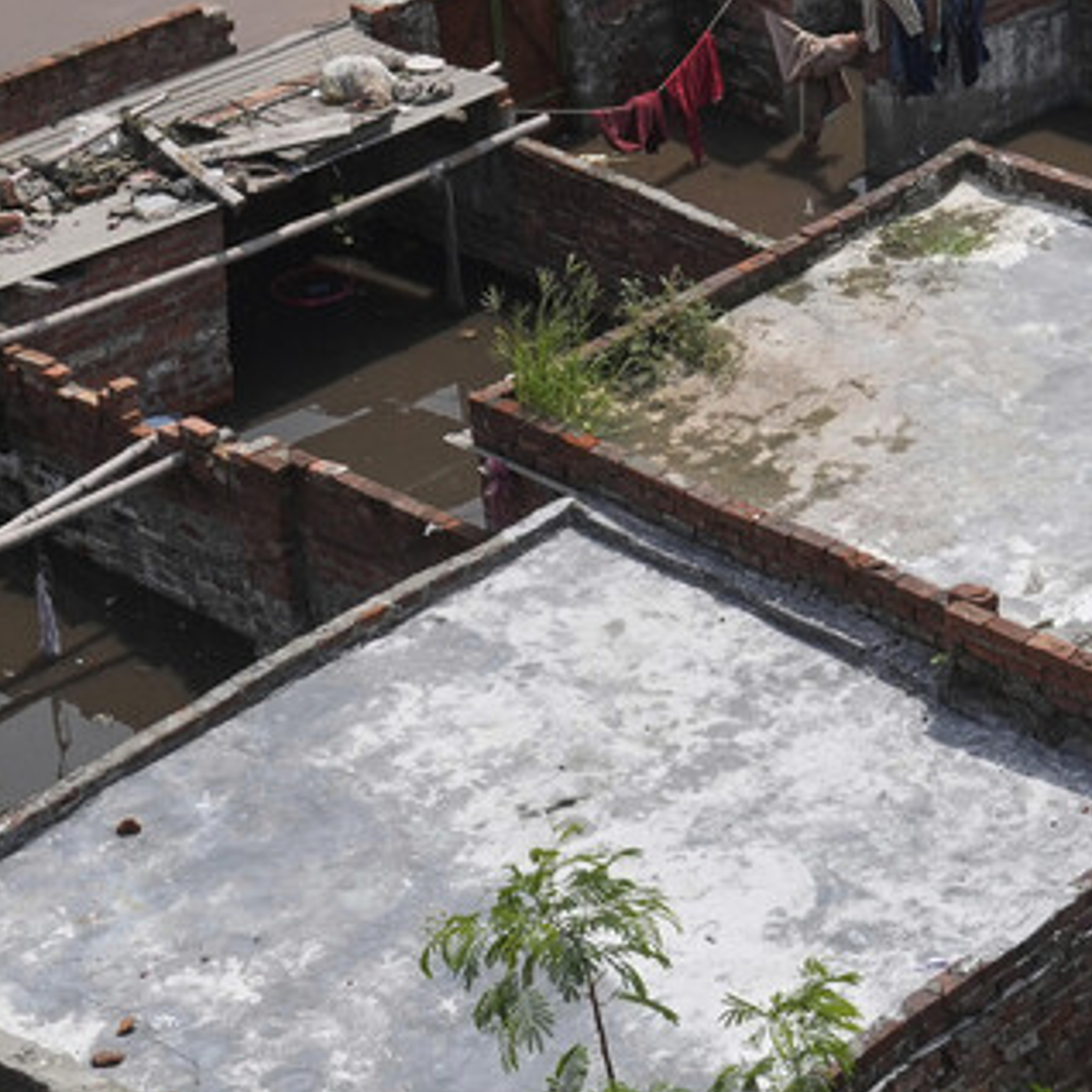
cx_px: 1150
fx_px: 4890
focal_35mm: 137
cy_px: -294
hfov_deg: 12.6
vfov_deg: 12.4
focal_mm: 32
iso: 400
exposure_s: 1/640
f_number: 9
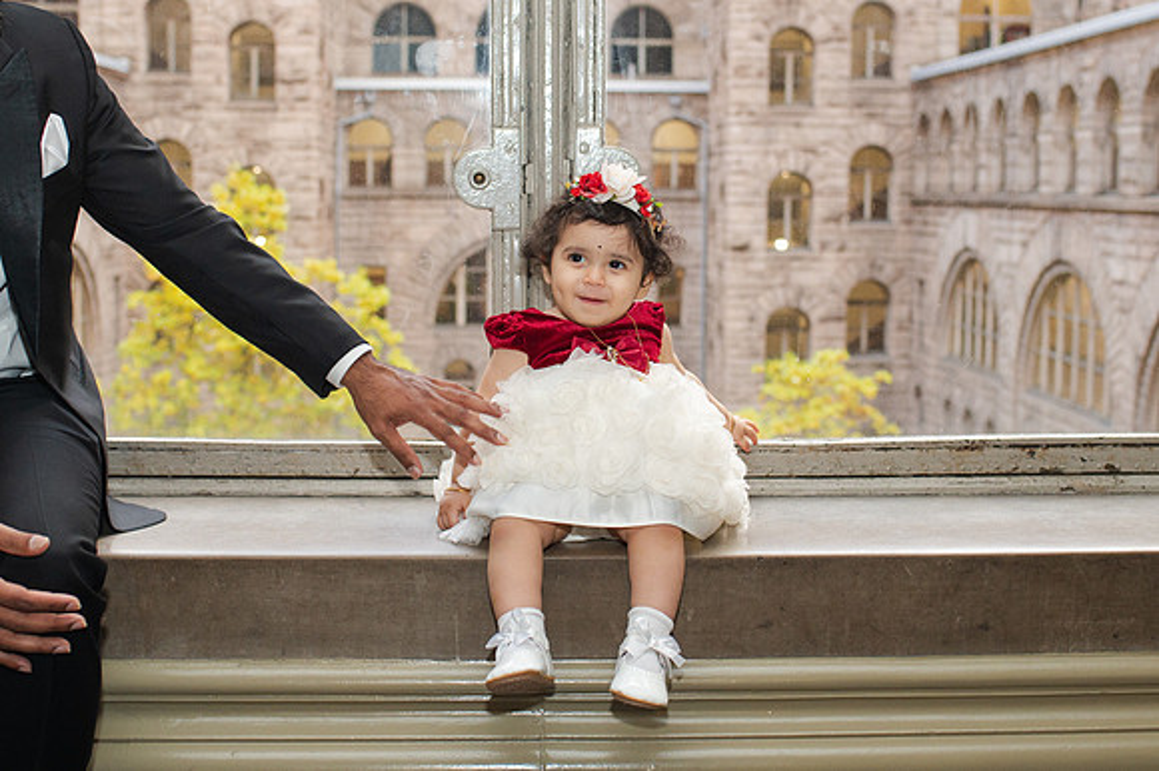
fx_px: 1612
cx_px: 599
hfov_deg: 39.5
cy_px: 310
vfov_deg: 26.9
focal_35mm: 50
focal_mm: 35
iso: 1000
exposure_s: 1/200
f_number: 3.5
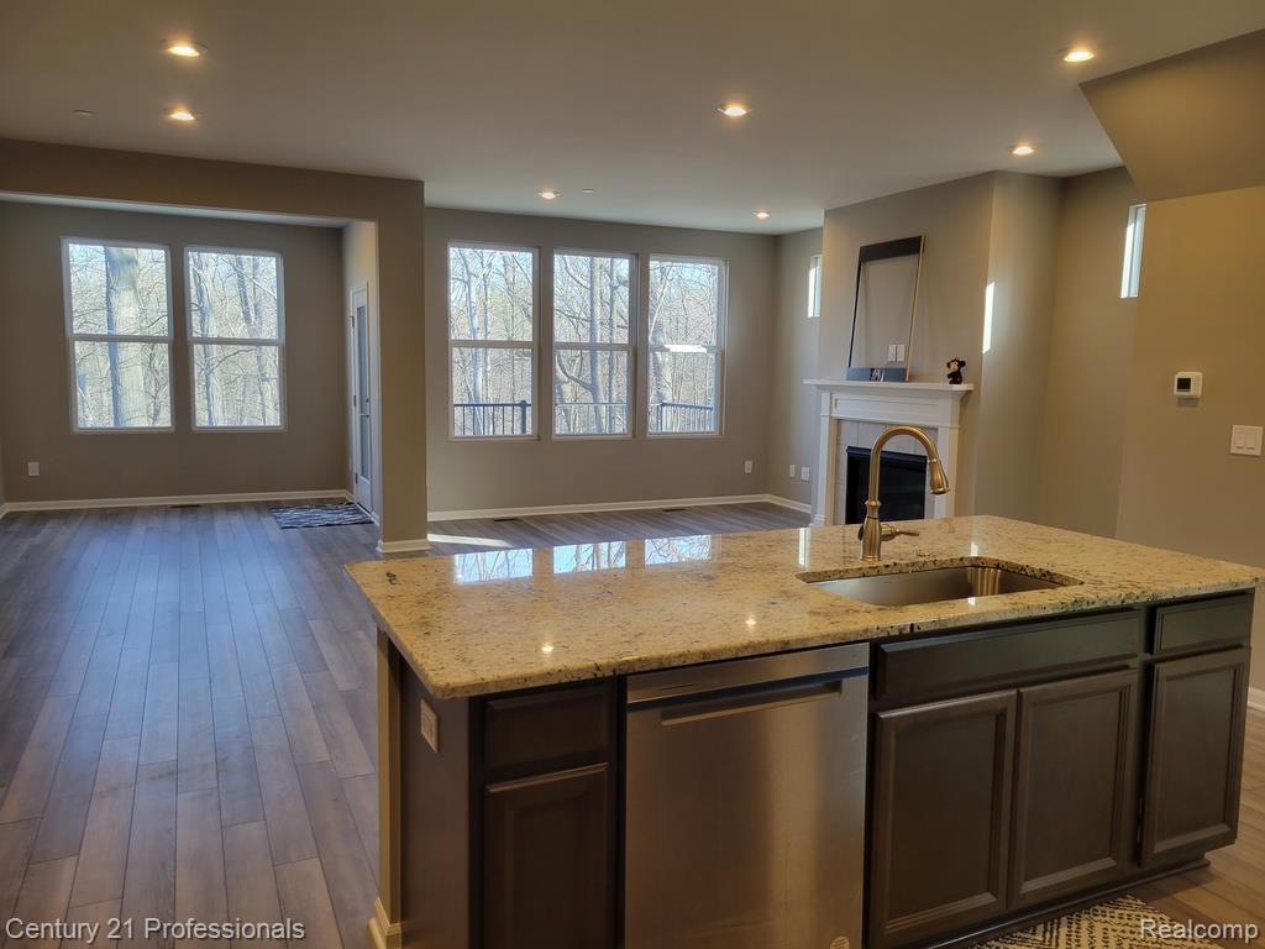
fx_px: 950
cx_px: 632
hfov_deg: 67.3
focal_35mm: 26
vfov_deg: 53.1
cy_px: 474
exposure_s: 1/120
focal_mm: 5.4
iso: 100
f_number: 1.8
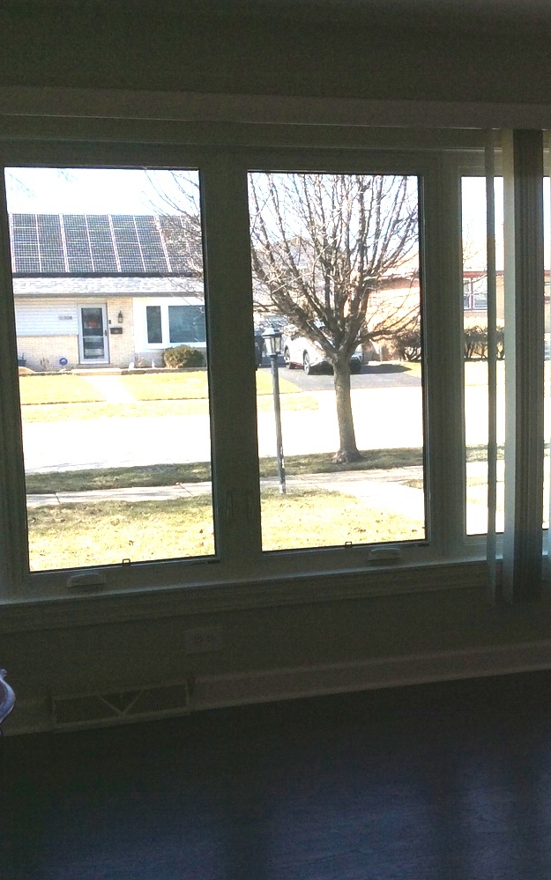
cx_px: 392
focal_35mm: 49
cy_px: 455
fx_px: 1176
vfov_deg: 41.0
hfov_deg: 26.1
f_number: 2.4
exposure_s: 1/336
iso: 32
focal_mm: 3.3
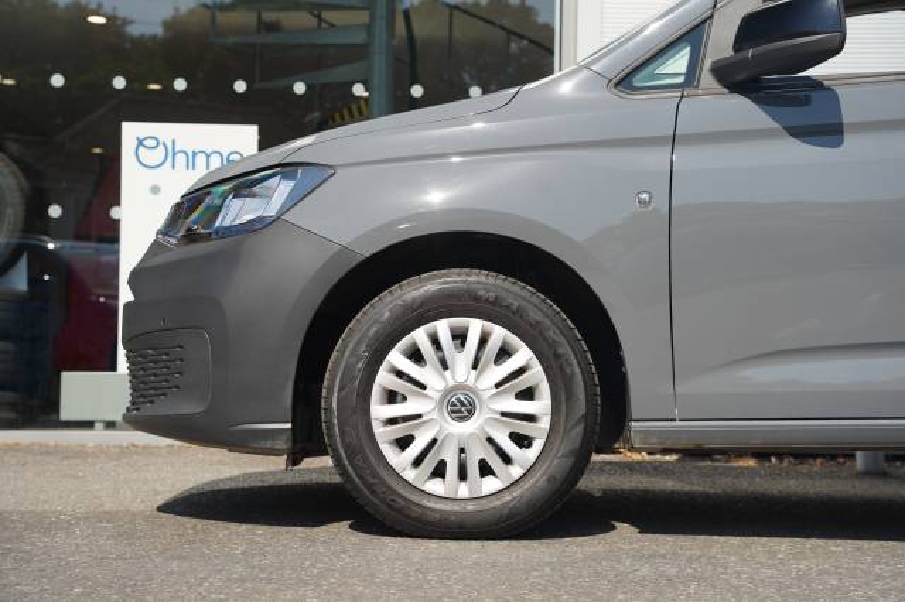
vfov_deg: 22.6
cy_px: 301
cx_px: 452
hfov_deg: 33.4
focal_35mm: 60
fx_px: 1507
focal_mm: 60
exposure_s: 1/250
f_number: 4.5
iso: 100
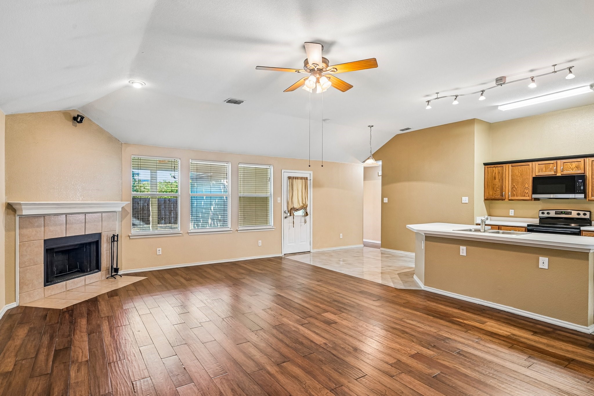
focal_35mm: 18
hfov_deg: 88.4
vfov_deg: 65.9
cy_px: 198
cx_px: 297
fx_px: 305
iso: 400
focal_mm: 18.5
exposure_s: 1/6
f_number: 8
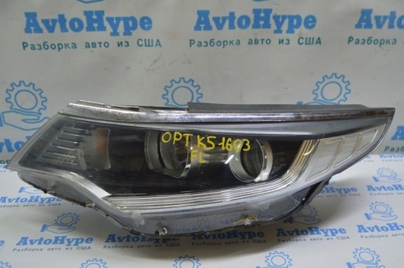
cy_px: 144
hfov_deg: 52.5
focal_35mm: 37
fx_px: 410
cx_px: 206
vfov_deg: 36.2
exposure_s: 1/100
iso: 400
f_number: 3.8
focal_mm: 21
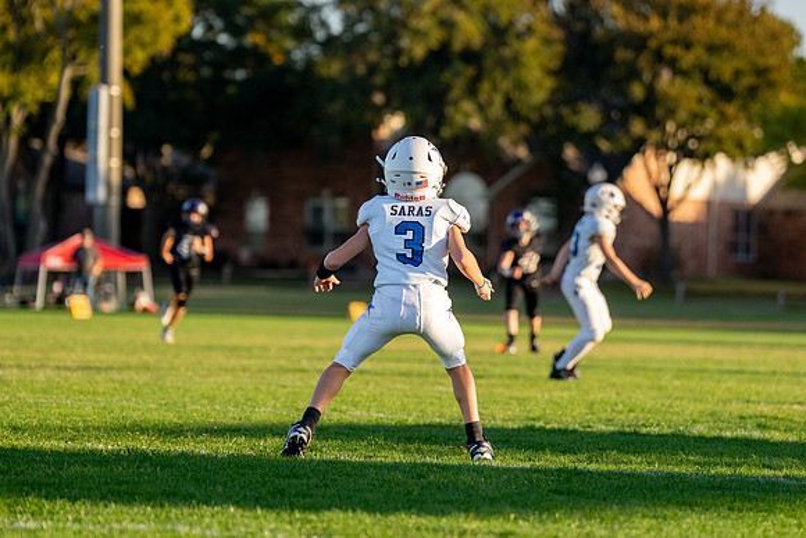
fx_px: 4277
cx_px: 404
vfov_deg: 7.2
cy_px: 230
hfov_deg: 10.8
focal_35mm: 191
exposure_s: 1/3200
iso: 320
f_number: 2.8
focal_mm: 140
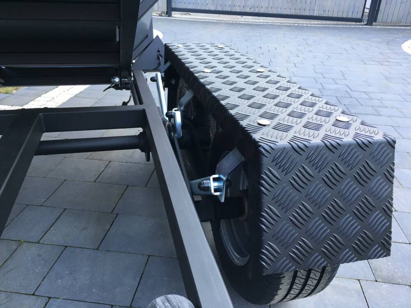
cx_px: 206
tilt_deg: -27.9
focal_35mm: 29
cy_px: 154
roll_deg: -1.3
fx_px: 344
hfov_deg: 61.7
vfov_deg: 48.2
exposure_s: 1/33
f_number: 2.2
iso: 25
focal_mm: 4.15
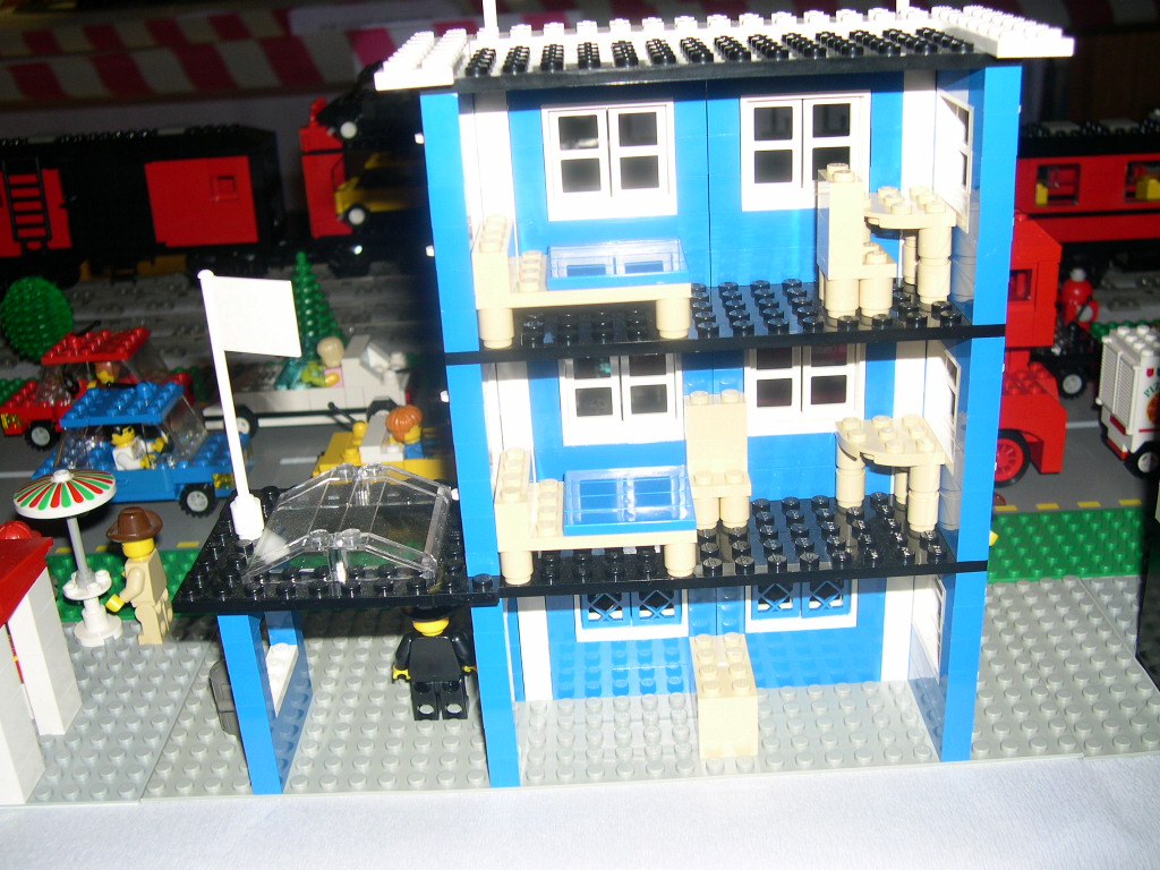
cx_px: 580
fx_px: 1273
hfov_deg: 49.0
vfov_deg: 37.7
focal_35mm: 38
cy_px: 435
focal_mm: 8
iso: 100
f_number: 2.8
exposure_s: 1/60
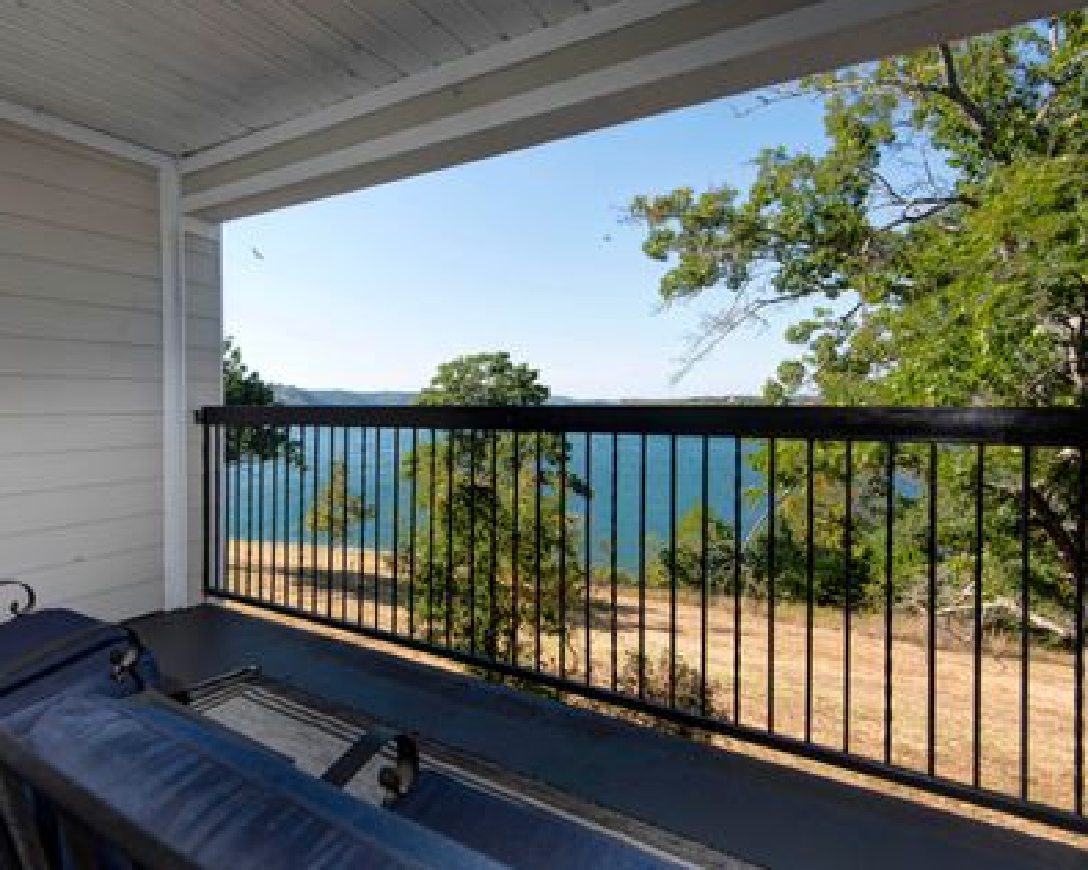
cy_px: 425
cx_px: 402
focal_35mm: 19
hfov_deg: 81.6
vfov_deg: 70.8
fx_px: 612
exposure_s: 1/180
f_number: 6.7
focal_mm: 16
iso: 71
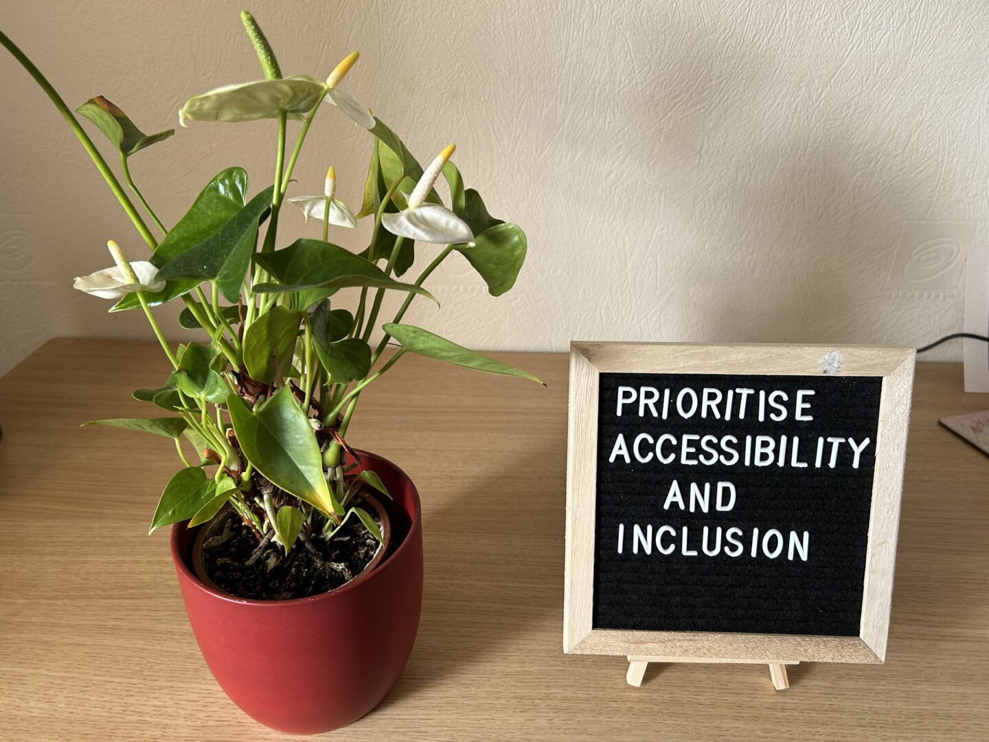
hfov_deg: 67.3
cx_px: 494
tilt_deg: -28.7
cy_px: 371
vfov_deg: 53.1
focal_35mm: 26
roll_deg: +0.2
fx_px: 743
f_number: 1.5
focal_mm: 5.7
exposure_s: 1/121
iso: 100
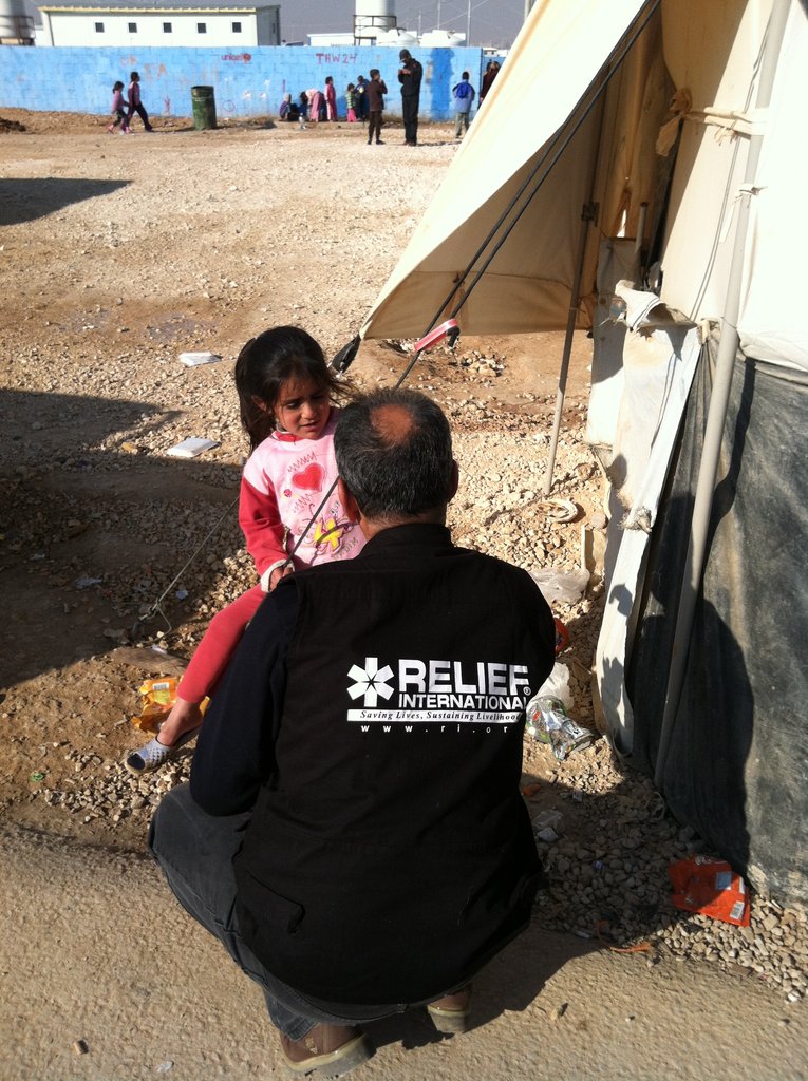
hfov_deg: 40.6
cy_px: 540
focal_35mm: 35
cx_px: 404
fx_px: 1092
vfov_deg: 52.7
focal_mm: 3.85
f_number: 2.8
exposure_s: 1/1429
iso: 80
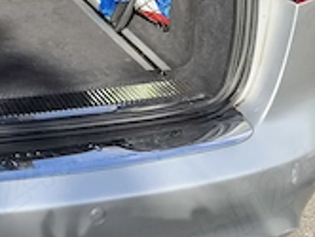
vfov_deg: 16.9
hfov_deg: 20.6
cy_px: -66
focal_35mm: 83
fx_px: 756
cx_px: -139
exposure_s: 1/4688
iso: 80
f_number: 1.8
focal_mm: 5.4
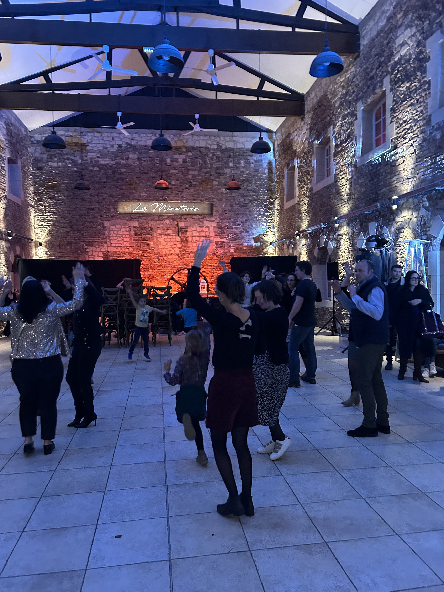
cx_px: 222
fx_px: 445
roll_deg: +0.6
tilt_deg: -2.3
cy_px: 296
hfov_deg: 53.1
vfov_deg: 67.3
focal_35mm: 26
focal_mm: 5.7
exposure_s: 1/25
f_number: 1.5
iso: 500
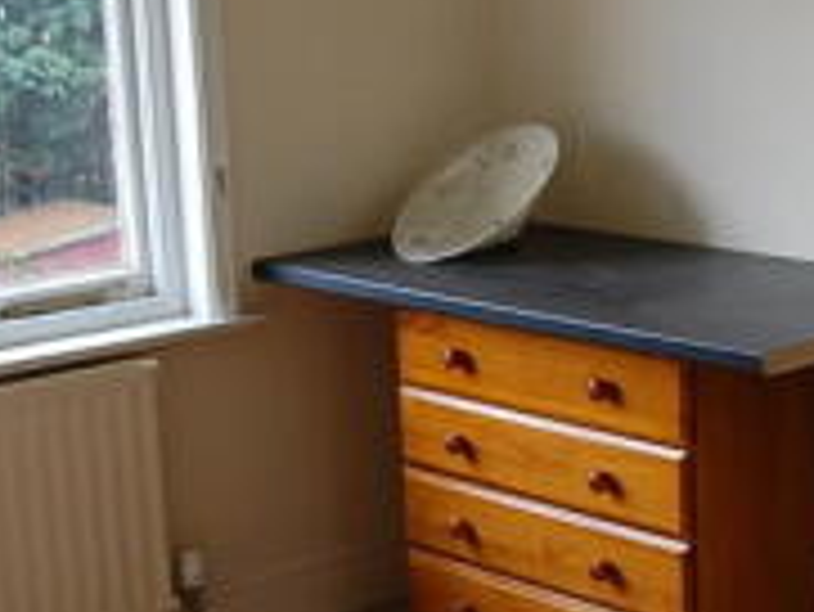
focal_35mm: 94
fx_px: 2212
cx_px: 517
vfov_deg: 15.7
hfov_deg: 20.8
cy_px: 333
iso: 400
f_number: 4
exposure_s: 1/60
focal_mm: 18
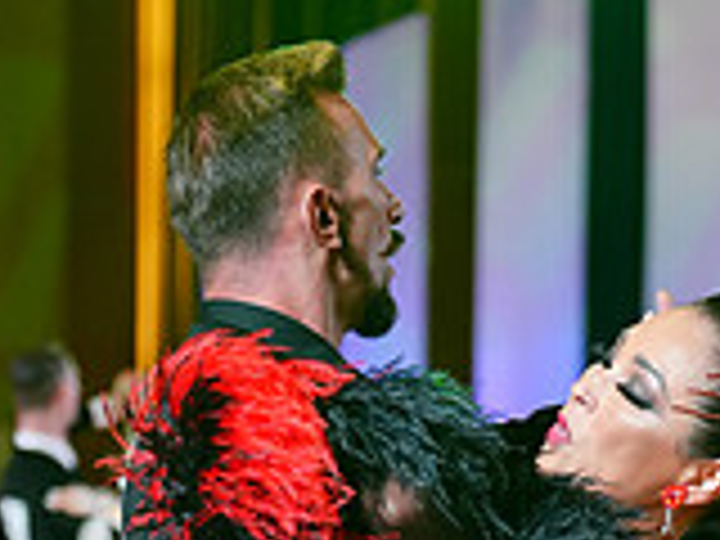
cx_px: 443
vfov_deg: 5.9
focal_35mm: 244
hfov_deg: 8.1
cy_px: 1053
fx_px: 5075
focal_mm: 70
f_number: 2.8
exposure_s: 1/400
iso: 2000
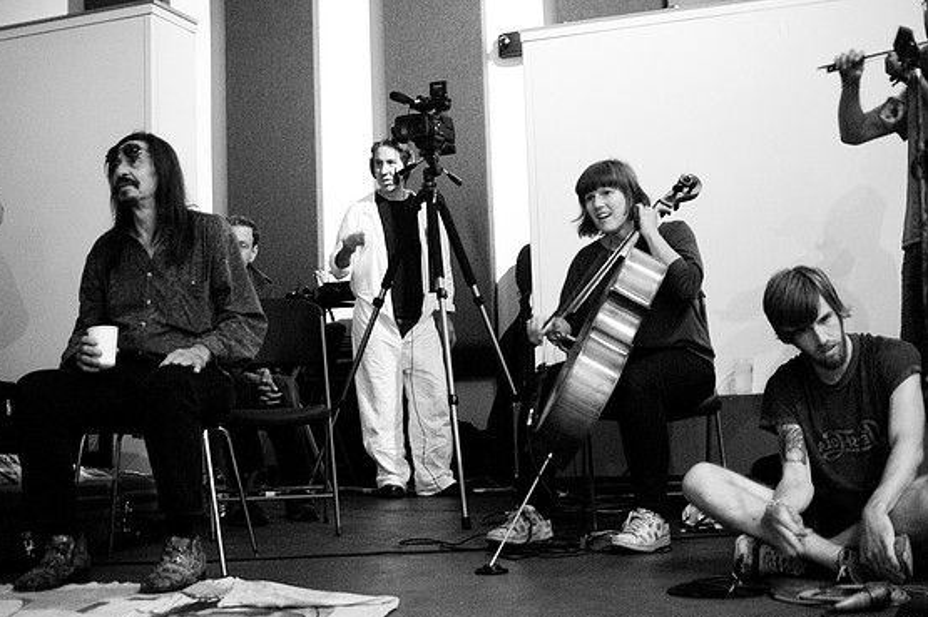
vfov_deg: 28.6
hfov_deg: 41.9
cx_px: 446
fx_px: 1210
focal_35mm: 47
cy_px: 320
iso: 1600
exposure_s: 1/30
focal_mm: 30
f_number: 1.4
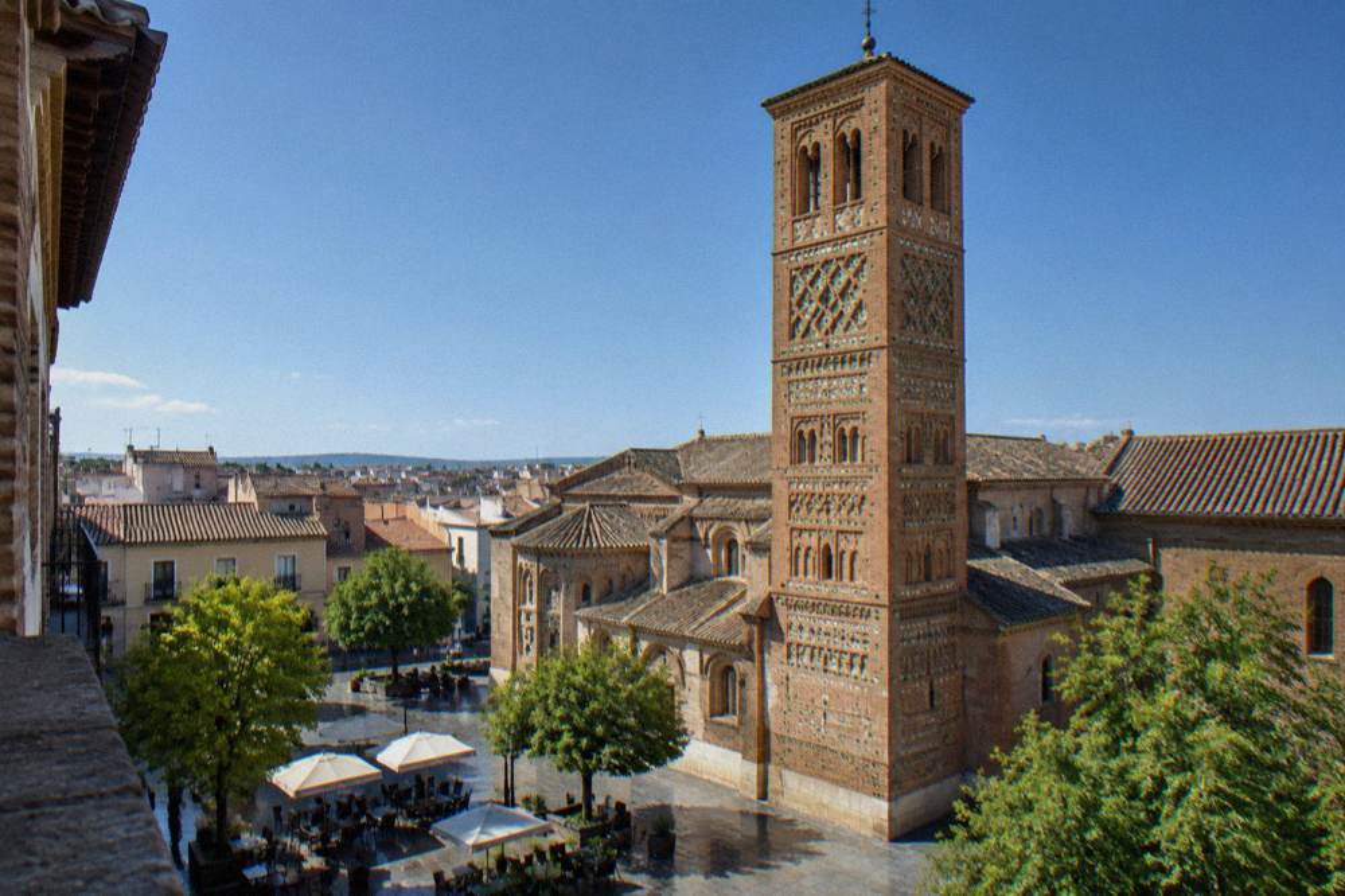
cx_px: 672
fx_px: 1307
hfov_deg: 54.5
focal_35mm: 35
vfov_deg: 37.8
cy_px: 448
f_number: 7.1
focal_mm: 35
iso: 400
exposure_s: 1/500
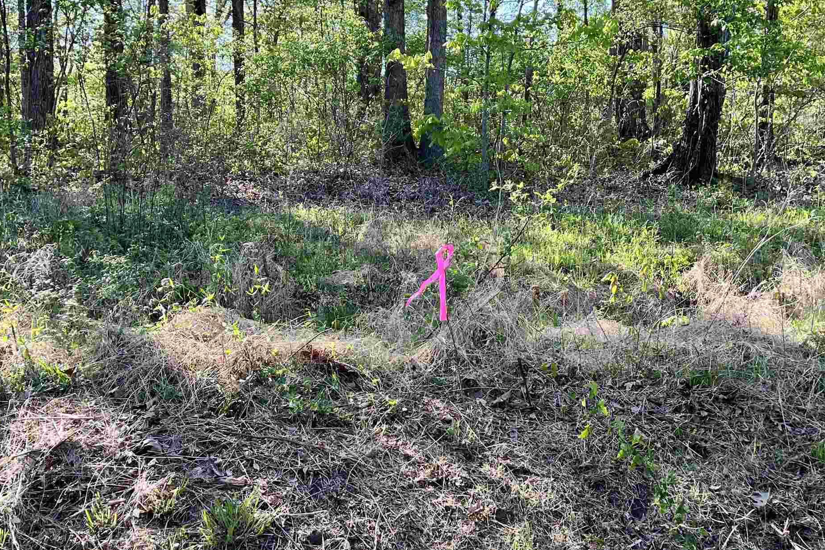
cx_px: 432
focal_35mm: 45
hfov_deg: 43.6
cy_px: 277
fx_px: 1031
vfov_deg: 29.9
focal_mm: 5.7
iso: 50
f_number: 1.5
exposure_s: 1/486
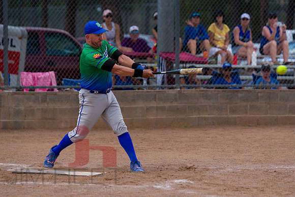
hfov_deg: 7.9
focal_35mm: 260
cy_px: 98
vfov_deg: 5.3
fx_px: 2131
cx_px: 148
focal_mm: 260
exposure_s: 1/1000
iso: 800
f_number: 6.3
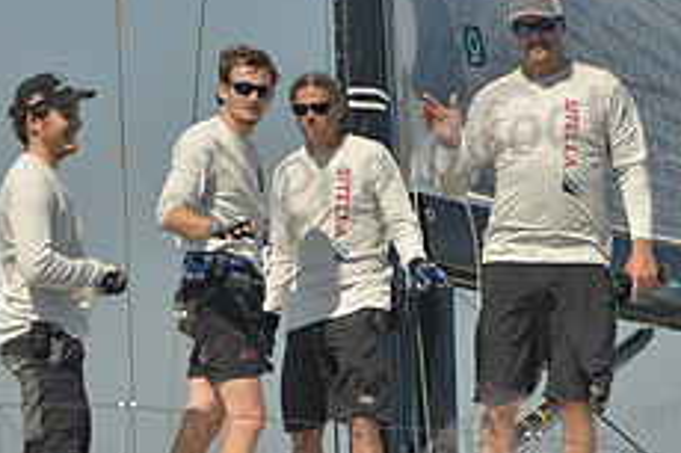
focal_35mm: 404
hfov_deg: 5.1
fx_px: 7637
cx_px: 121
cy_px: 339
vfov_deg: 3.4
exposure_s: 1/1250
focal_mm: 160
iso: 200
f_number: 5
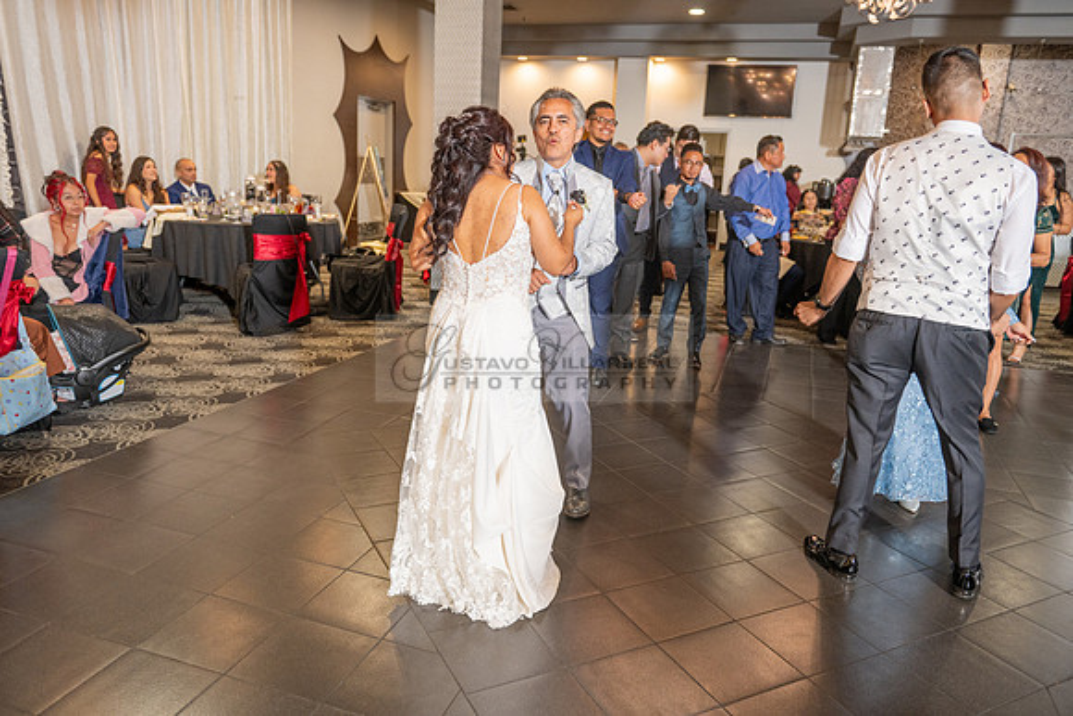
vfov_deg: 48.0
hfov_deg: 67.4
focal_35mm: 27
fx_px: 805
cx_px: 536
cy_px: 358
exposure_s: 1/125
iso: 800
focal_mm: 27
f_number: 3.5
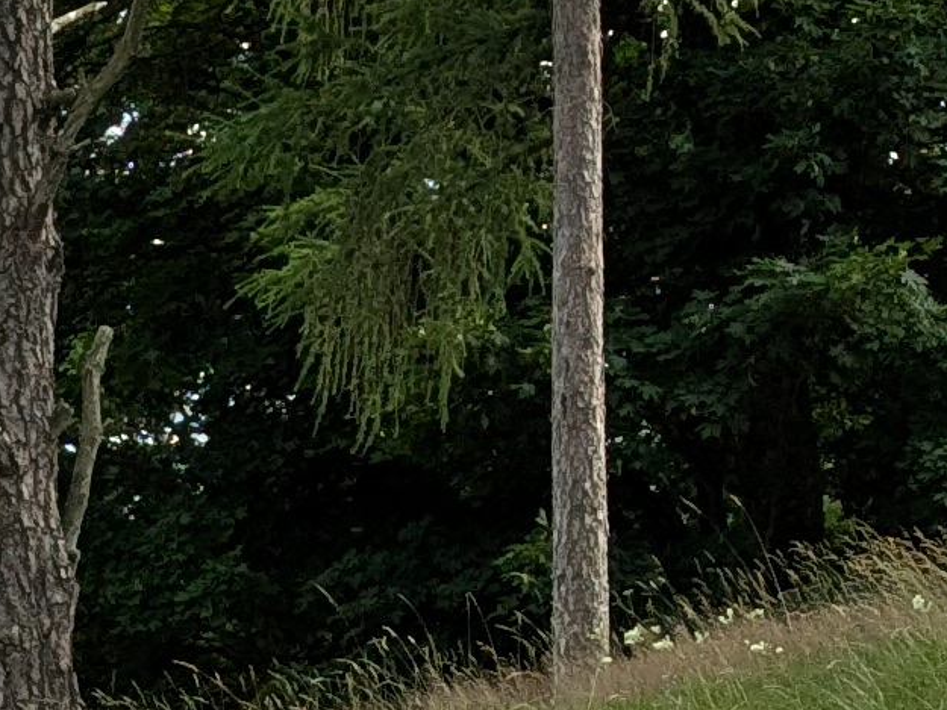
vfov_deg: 8.0
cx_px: -286
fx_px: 5062
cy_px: 410
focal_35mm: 185
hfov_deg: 10.5
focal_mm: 5.43
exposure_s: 1/2222
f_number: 1.89
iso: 49
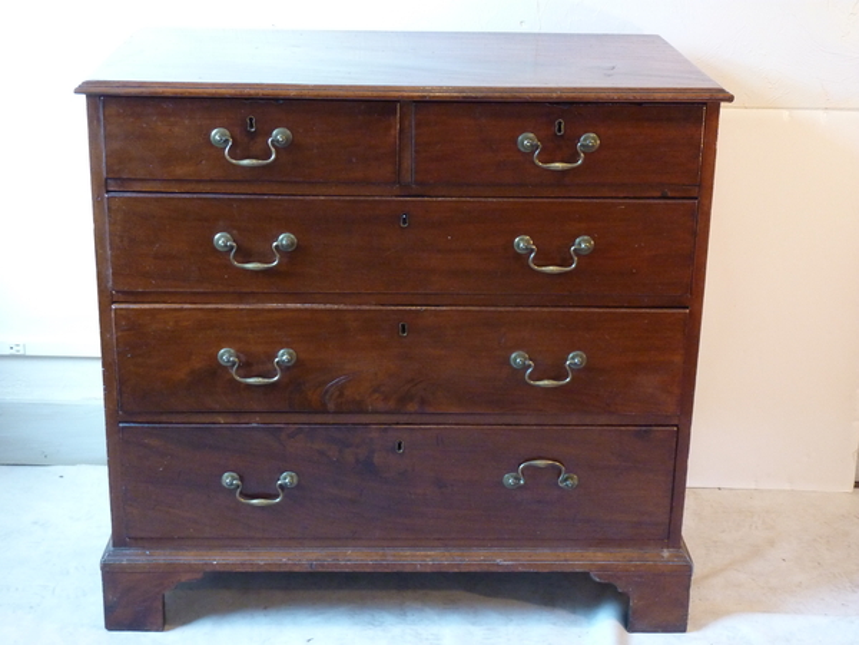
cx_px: 430
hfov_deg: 34.9
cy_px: 322
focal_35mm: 55
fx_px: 1365
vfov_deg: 26.6
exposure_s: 1/20
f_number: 3.9
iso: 400
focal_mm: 9.1
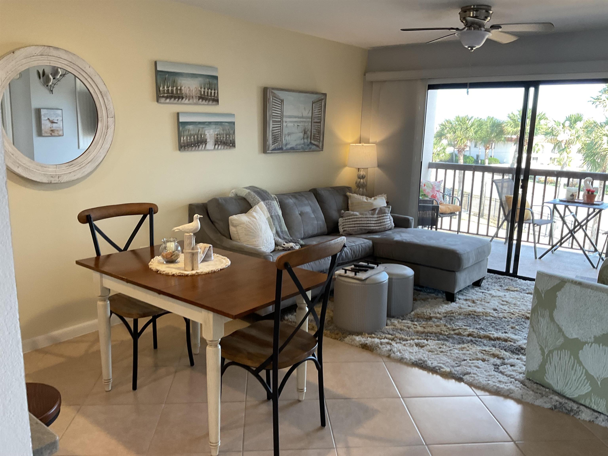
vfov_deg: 48.2
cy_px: 228
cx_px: 304
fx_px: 509
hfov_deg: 61.7
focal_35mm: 29
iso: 50
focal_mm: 3
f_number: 1.8
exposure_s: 1/60
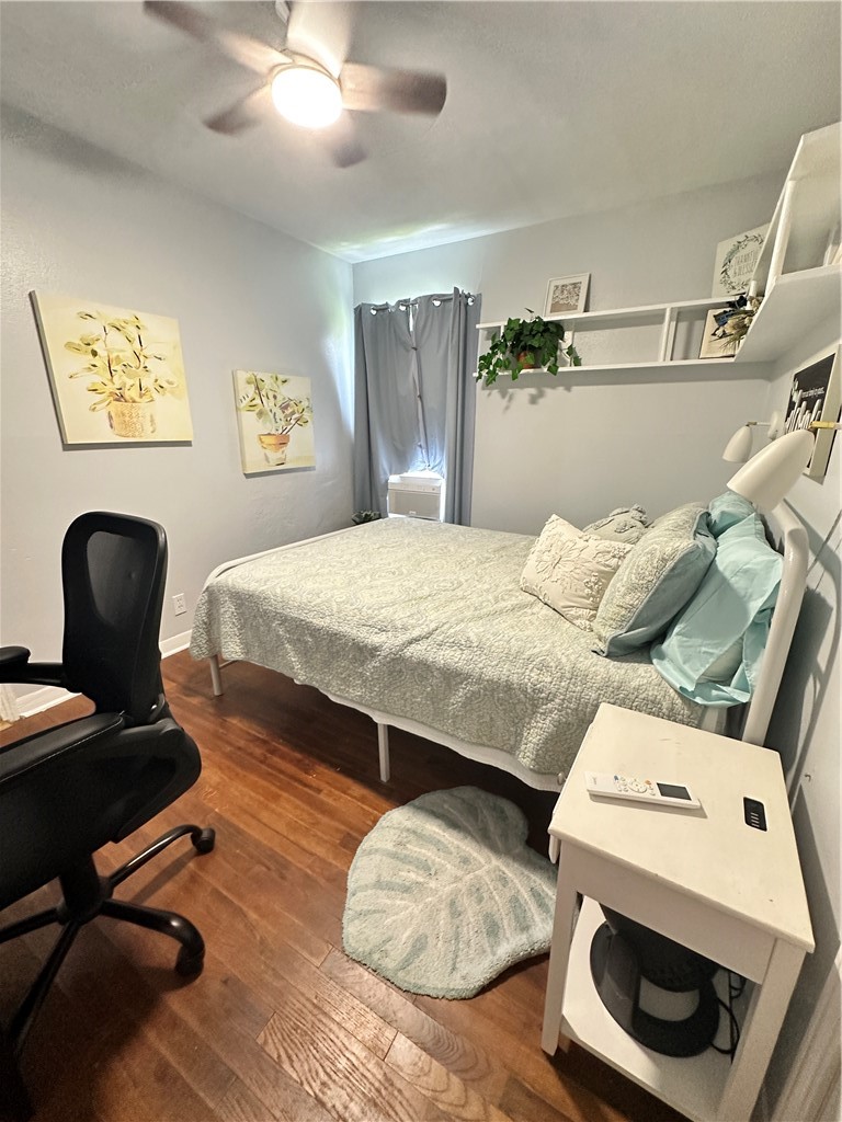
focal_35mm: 14
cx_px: 421
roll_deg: -0.5
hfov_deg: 85.7
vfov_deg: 102.1
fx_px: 454
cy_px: 561
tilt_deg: -16.8
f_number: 2.2
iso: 400
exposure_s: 1/59
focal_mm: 2.22
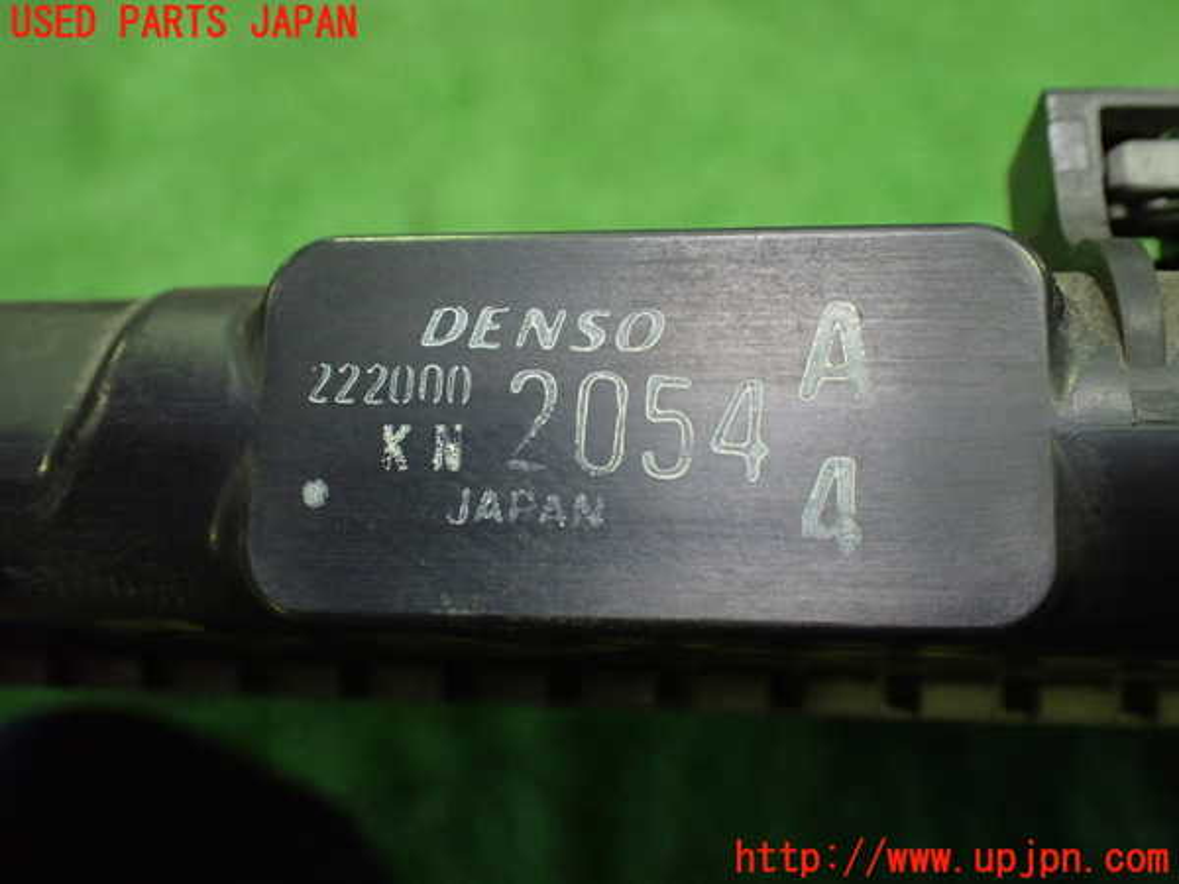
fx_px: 1226
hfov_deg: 51.4
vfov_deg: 39.7
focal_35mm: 36
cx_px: 590
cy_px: 442
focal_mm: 6.37
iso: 800
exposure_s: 1/40
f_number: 2.5
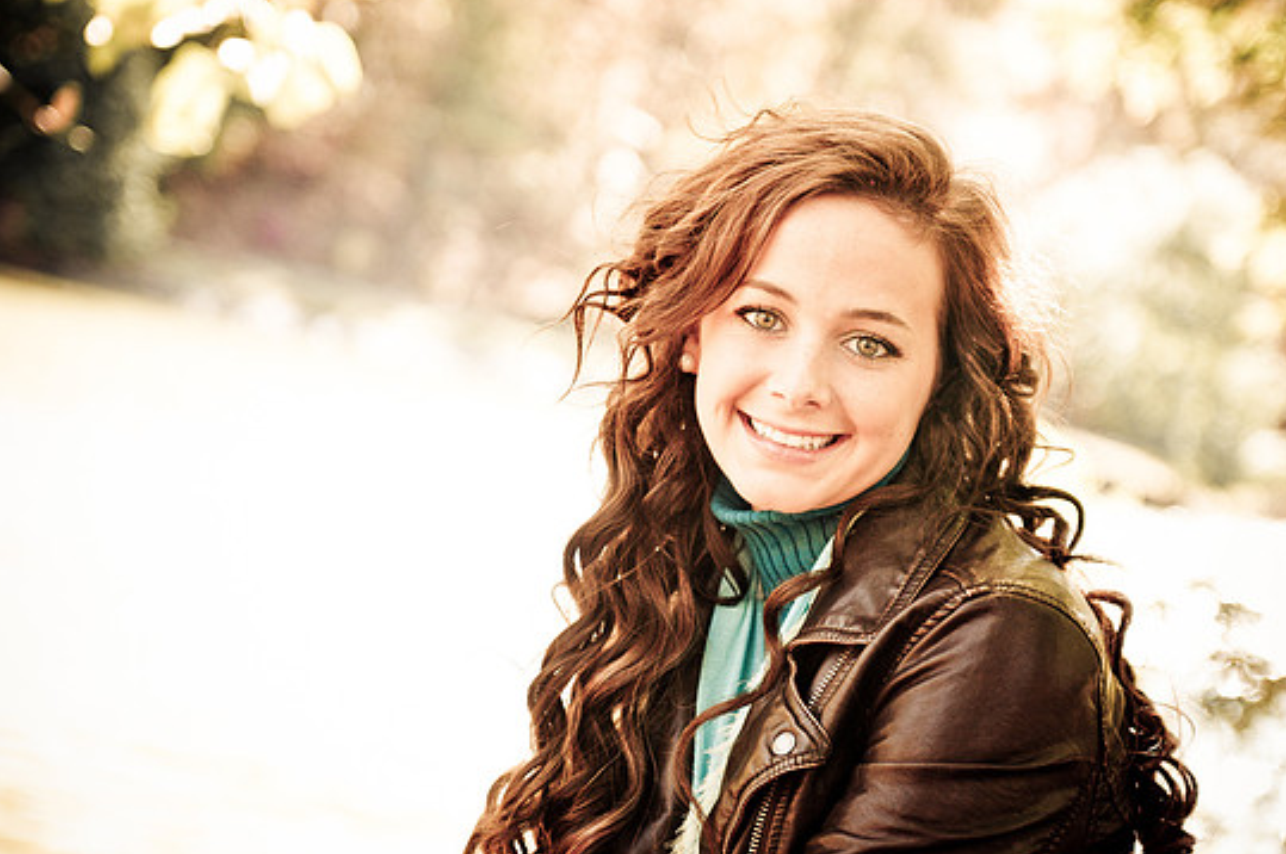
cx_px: 654
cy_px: 443
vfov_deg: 13.7
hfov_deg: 20.4
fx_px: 3568
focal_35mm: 100
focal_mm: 62
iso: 200
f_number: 2.8
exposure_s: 1/160
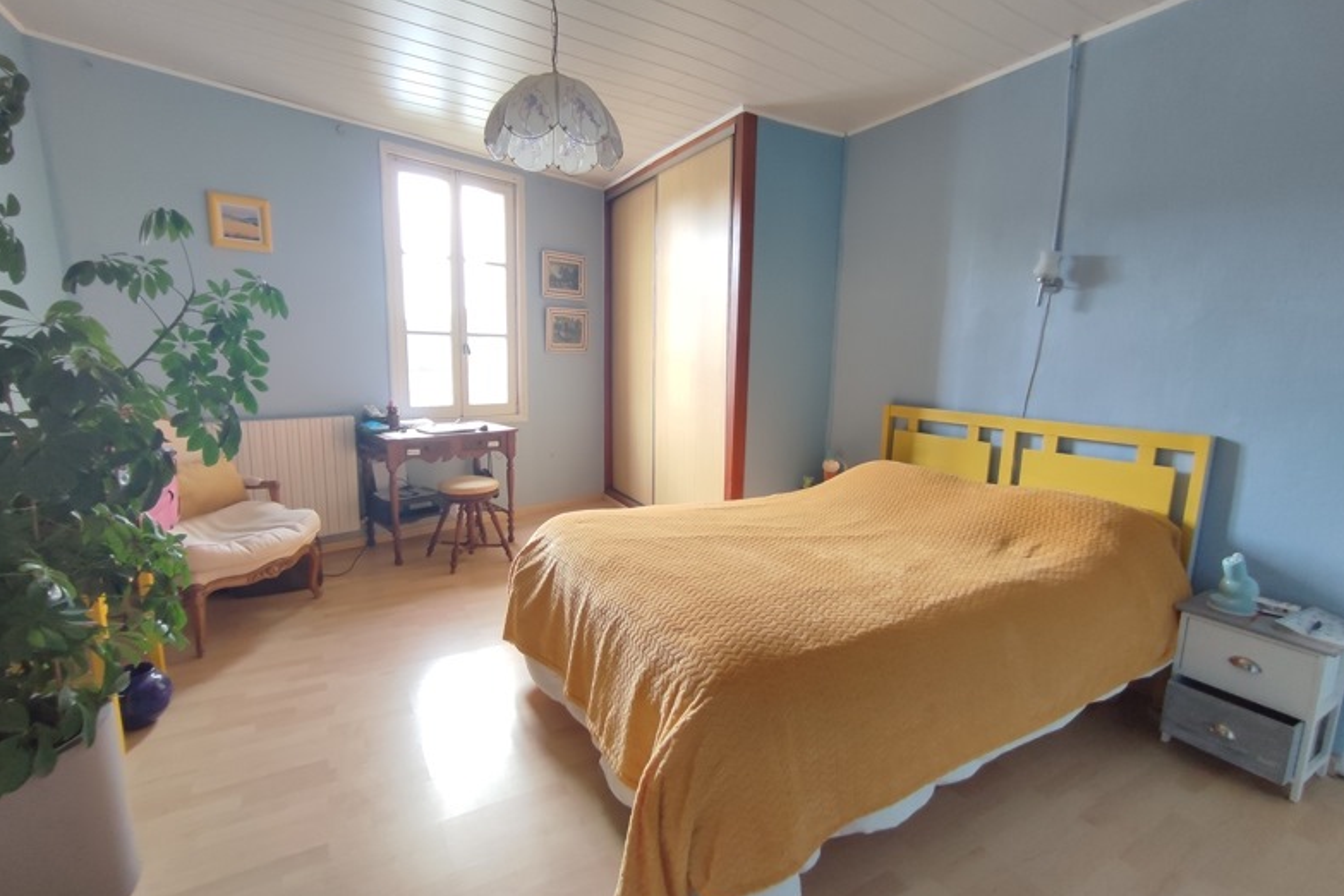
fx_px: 635
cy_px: 467
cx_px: 683
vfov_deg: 70.4
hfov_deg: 93.3
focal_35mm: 17
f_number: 2.2
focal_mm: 1.65
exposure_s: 1/33
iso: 120
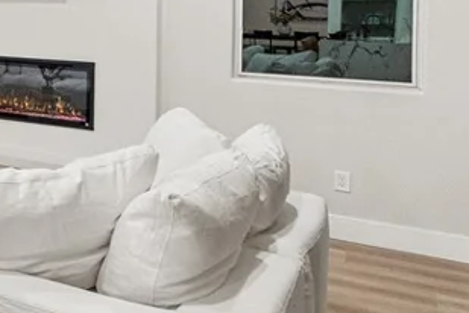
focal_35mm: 53
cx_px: -279
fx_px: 690
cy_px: 0
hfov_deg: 25.3
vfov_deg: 24.4
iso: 2500
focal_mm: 16
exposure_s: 1/20
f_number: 4
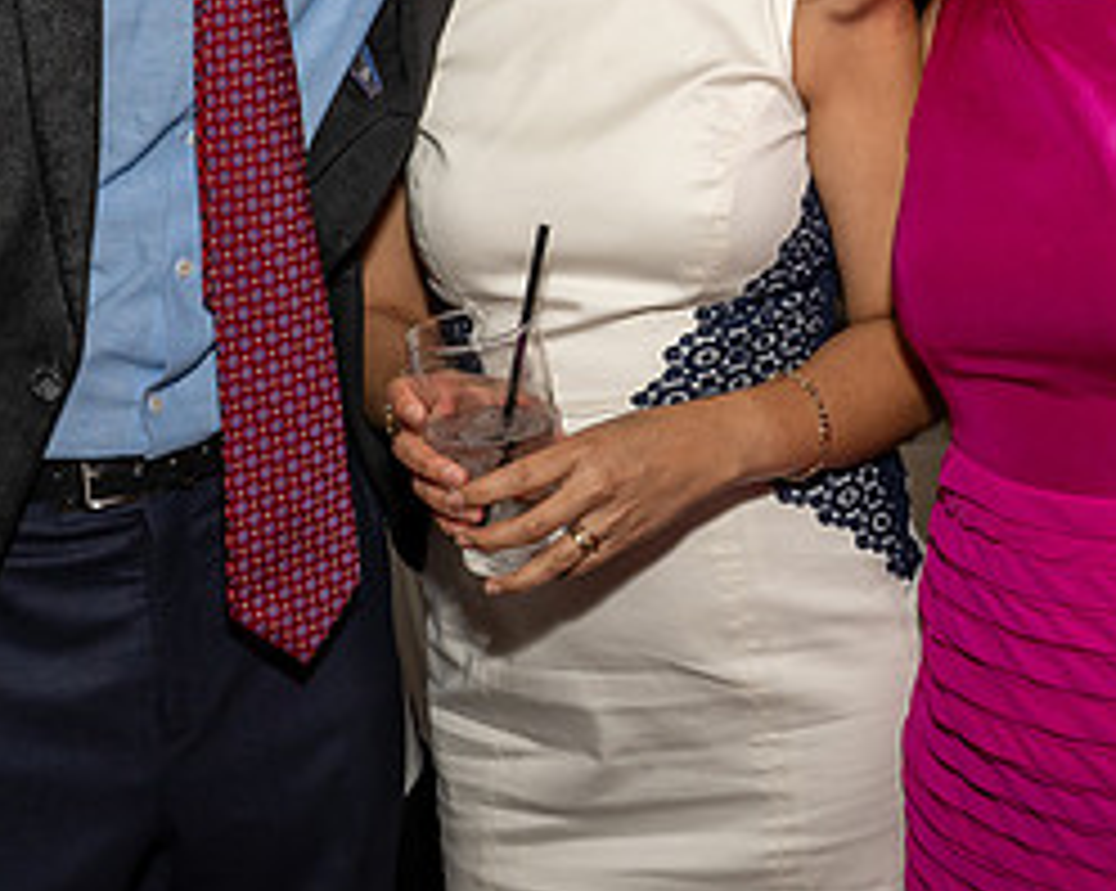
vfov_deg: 20.0
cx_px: 661
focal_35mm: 74
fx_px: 2442
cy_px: -13
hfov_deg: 25.7
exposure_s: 1/250
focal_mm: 24.5
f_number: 8
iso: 500
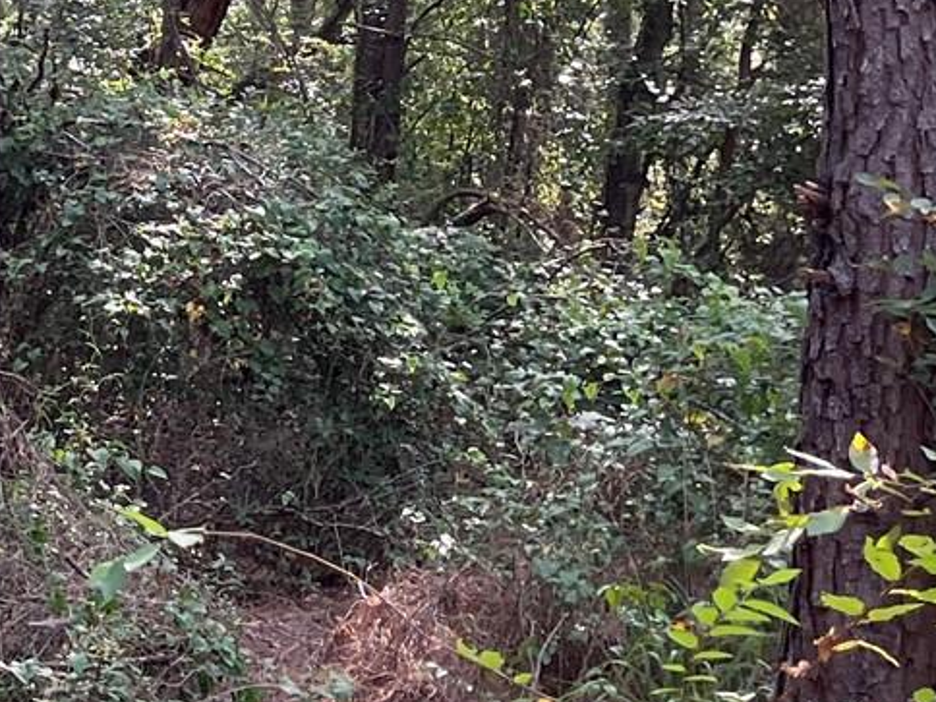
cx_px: -543
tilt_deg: -0.6
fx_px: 2974
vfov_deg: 13.3
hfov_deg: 16.1
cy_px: -14
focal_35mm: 110
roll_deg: -1.2
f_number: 1.6
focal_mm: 5.1
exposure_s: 1/122
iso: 50
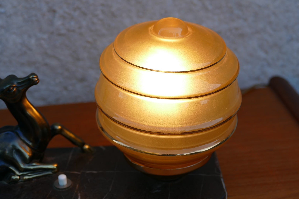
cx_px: 150
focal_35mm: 70
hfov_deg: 28.8
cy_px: 100
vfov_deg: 19.5
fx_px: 581
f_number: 3.7
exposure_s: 1/200
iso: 125
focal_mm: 25.64
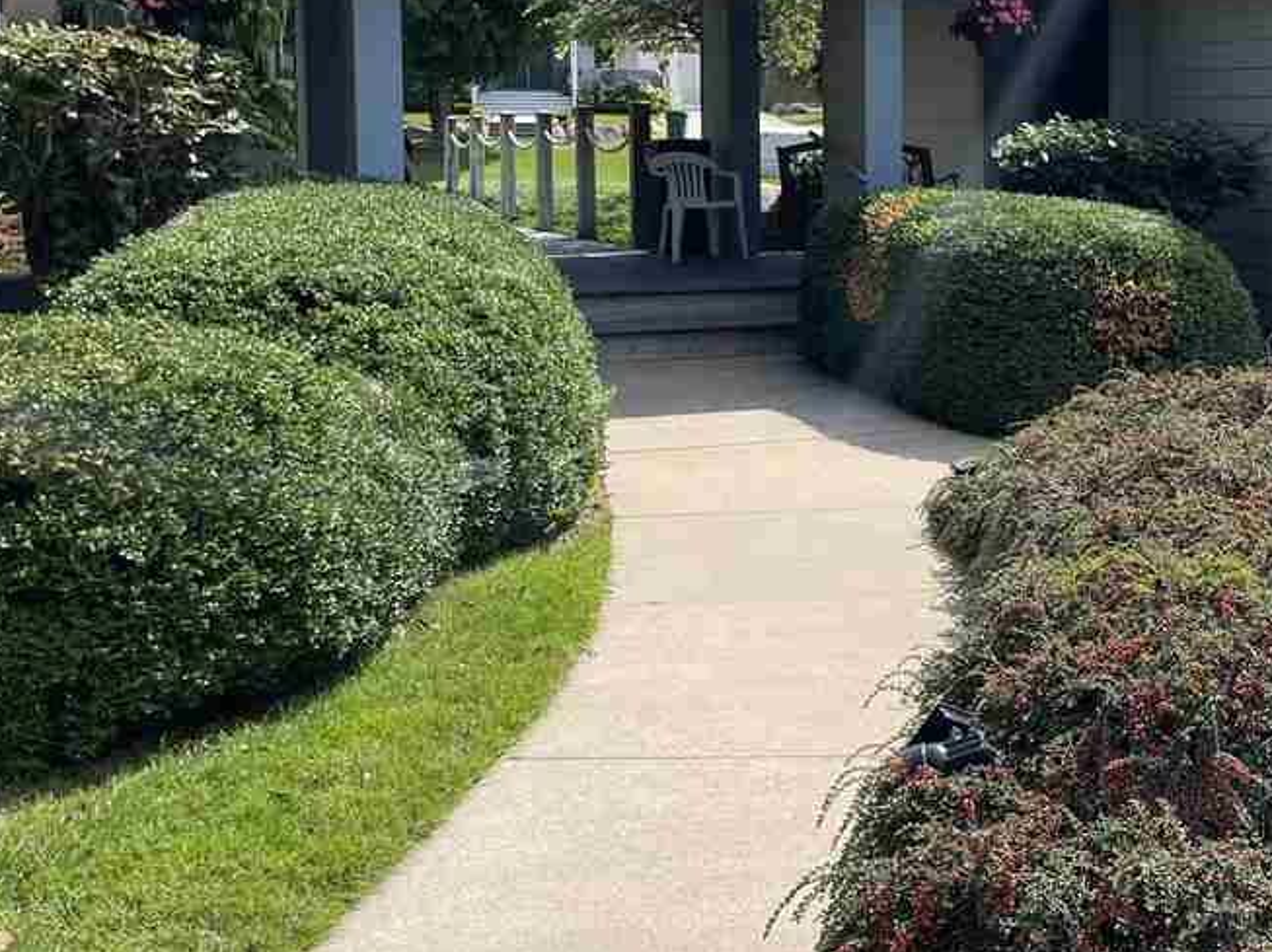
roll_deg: +0.1
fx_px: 1873
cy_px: 290
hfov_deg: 35.6
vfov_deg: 28.3
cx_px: 1108
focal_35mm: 51
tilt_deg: -5.6
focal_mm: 4.2
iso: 32
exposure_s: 1/2959
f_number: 1.6
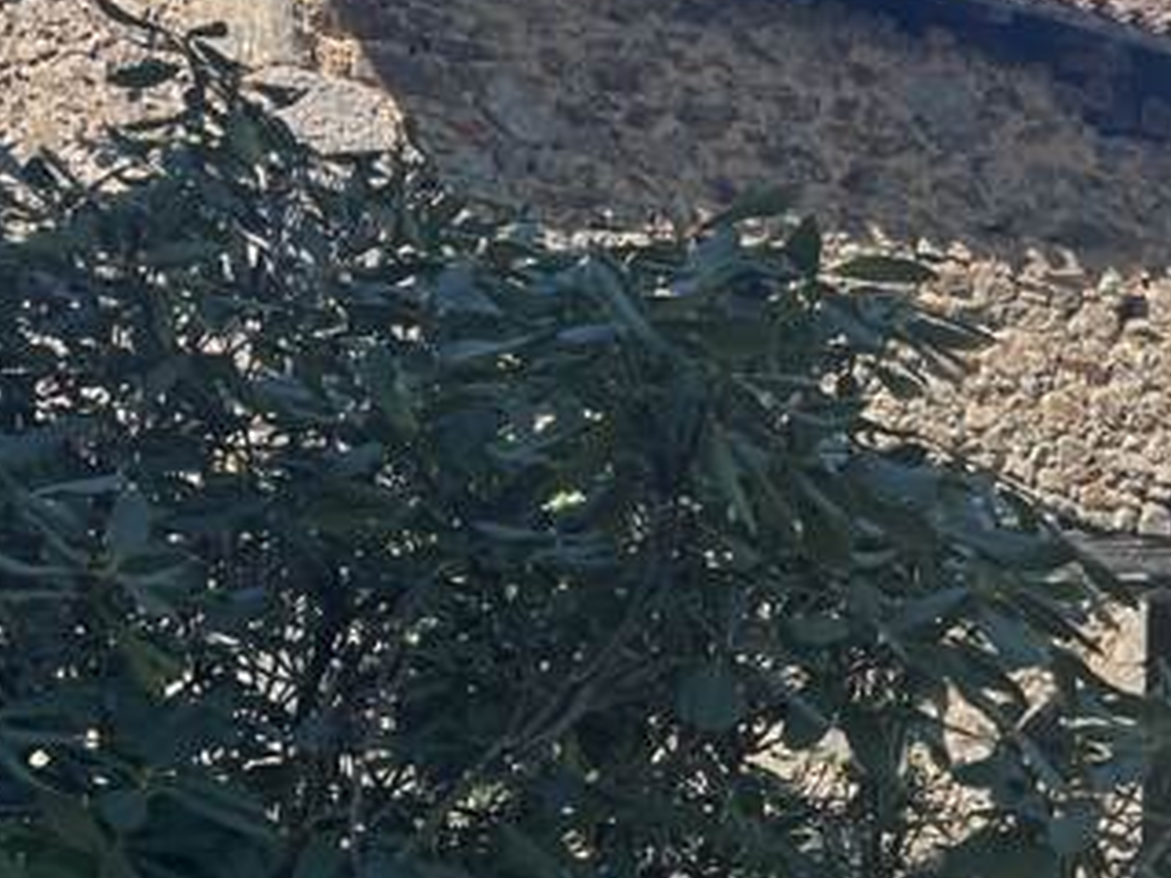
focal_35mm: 65
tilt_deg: +0.2
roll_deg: -0.6
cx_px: 1142
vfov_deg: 22.5
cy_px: 574
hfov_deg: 28.2
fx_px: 2199
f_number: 1.6
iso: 50
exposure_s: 1/1802
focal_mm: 5.1
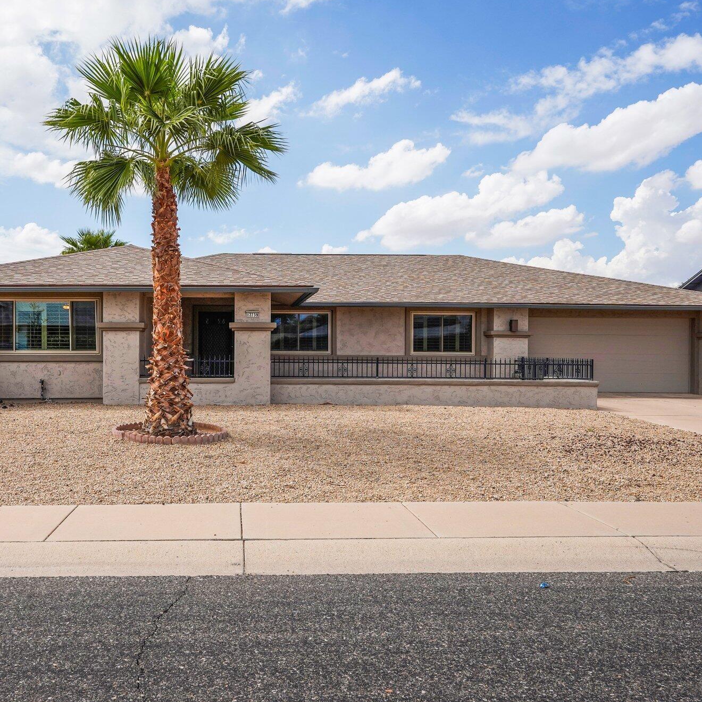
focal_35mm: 30
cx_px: 255
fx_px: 680
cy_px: 349
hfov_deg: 53.8
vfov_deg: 54.6
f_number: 8
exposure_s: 1/1250
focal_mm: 22.5
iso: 400
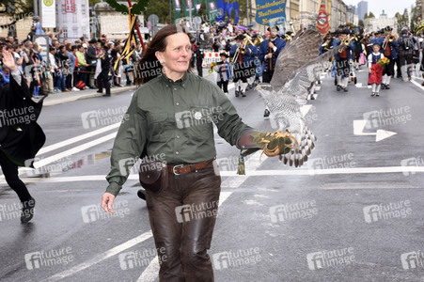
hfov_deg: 20.6
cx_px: 212
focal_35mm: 99
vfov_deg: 13.8
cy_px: 141
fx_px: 1165
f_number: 9
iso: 320
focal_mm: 66
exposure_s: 1/160
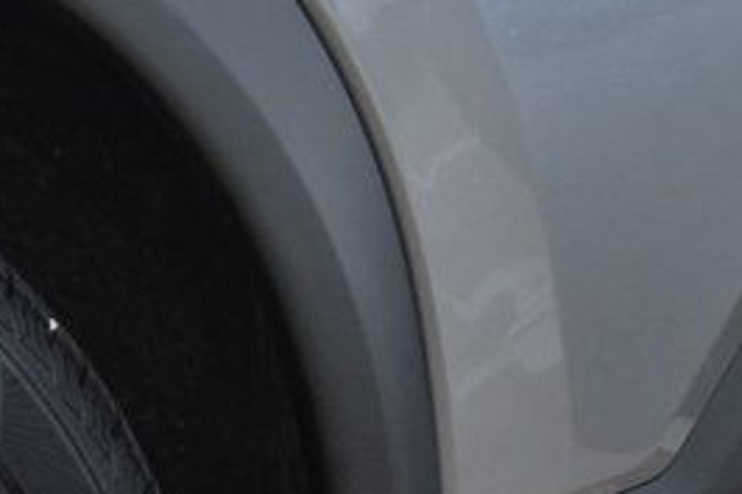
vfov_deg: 4.3
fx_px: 6549
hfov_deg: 6.4
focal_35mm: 318
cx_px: -552
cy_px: 751
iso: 400
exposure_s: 1/200
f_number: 10
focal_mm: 55
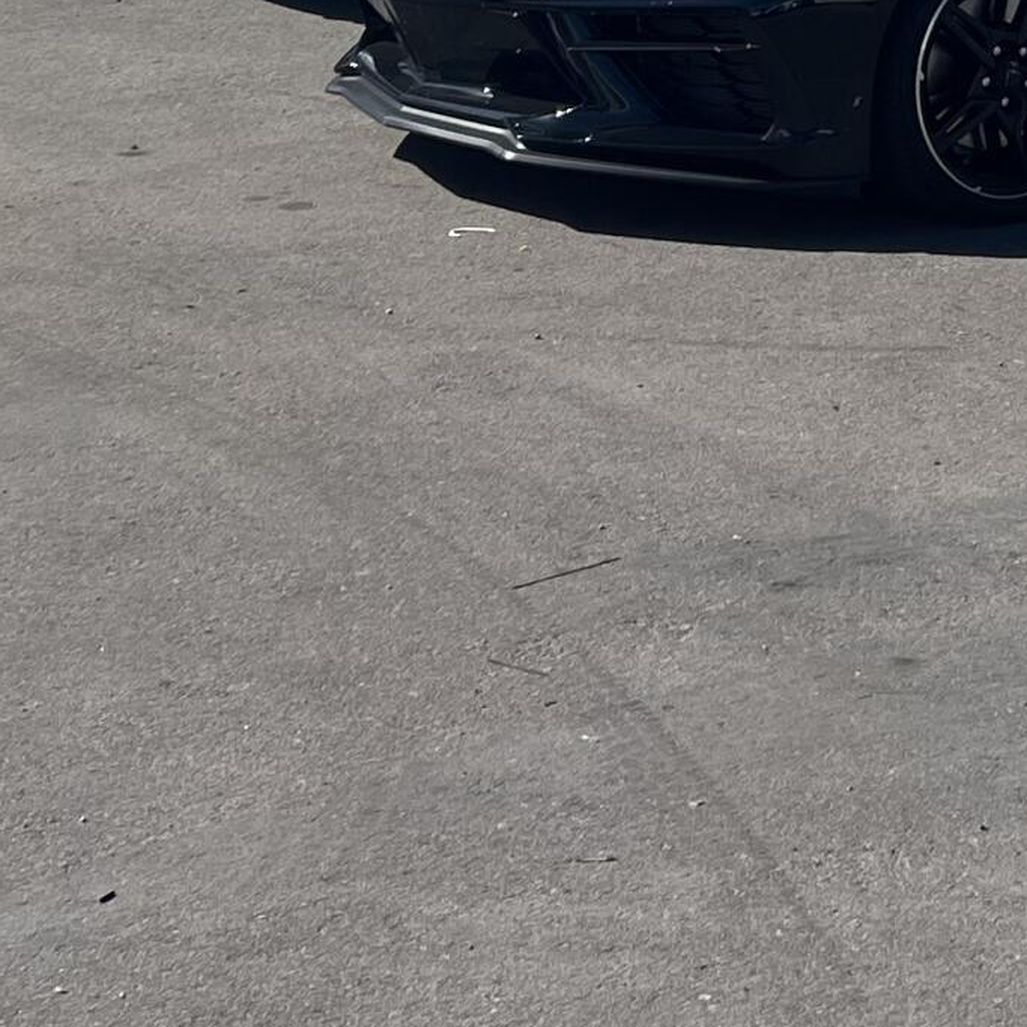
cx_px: 895
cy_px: -507
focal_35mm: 101
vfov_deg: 15.8
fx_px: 3390
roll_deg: +0.0
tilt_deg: -0.2
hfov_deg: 17.0
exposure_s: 1/4630
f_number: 1.5
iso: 50
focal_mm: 5.7
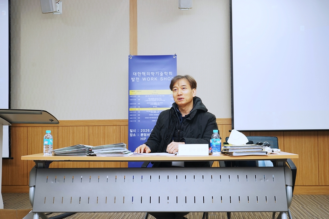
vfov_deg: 31.9
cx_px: 164
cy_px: 110
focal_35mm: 42
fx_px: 384
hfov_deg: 46.4
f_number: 7.1
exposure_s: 1/60
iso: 400
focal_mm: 42
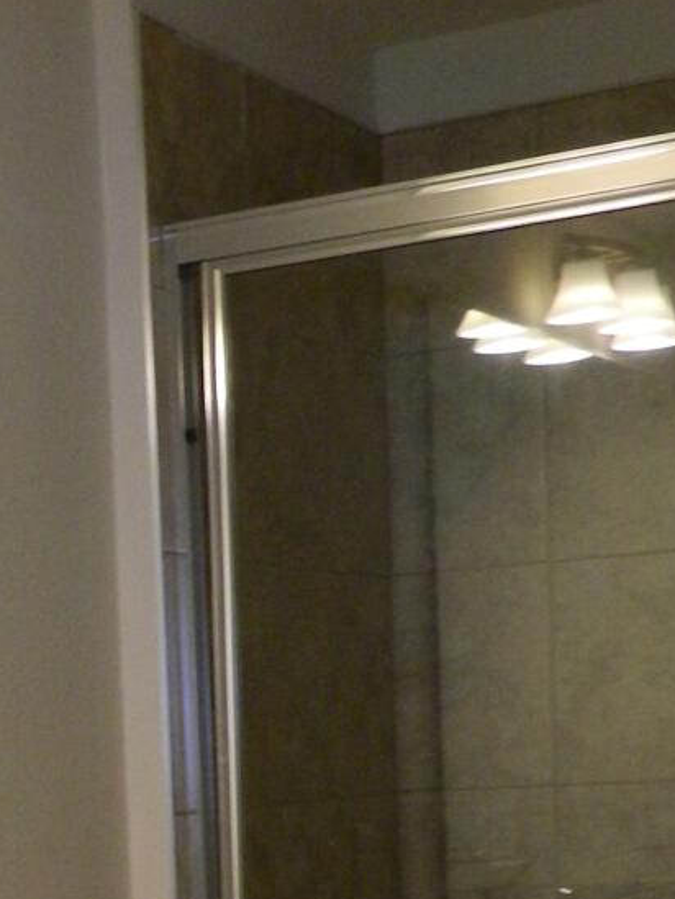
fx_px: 2365
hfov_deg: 14.9
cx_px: -396
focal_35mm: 91
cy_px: 963
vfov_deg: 20.6
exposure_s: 1/30
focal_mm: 4.5
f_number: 3.1
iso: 200
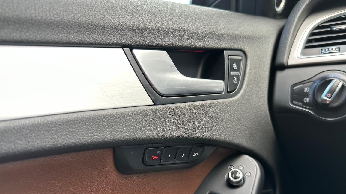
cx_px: 188
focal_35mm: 29
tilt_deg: -17.3
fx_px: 266
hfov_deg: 66.0
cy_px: 142
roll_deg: +6.9
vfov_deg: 39.3
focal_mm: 6.86
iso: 160
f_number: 1.78
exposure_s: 1/121
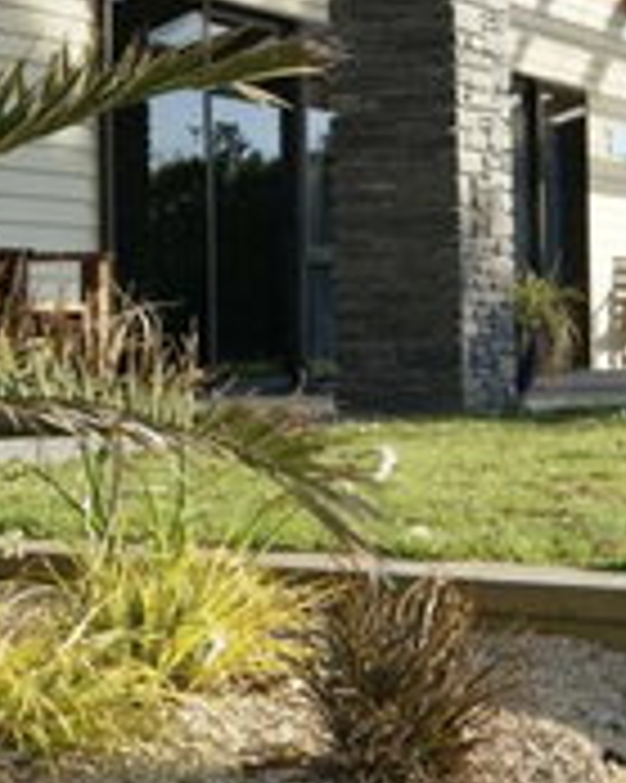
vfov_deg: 20.4
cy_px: 169
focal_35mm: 93
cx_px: 70
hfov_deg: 16.3
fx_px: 2156
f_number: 8
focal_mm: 24
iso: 100
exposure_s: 1/160
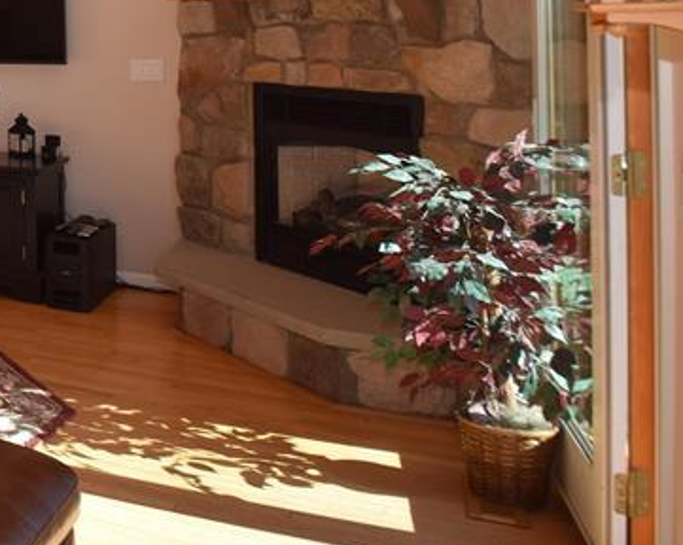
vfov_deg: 28.7
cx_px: -269
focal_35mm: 49
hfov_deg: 28.8
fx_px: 983
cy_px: -17
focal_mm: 11.5
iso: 140
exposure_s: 1/125
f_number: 5.6
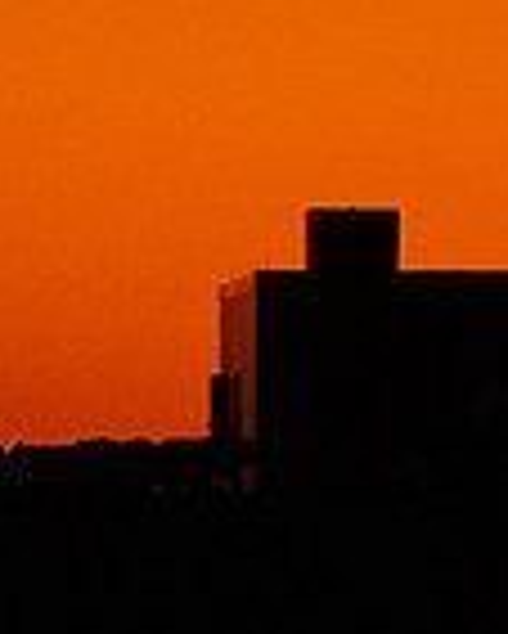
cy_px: -227
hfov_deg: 1.5
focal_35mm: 1002
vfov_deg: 1.9
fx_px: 18811
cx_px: 1119
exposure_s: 1/20
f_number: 4.7
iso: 3200
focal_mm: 172.4
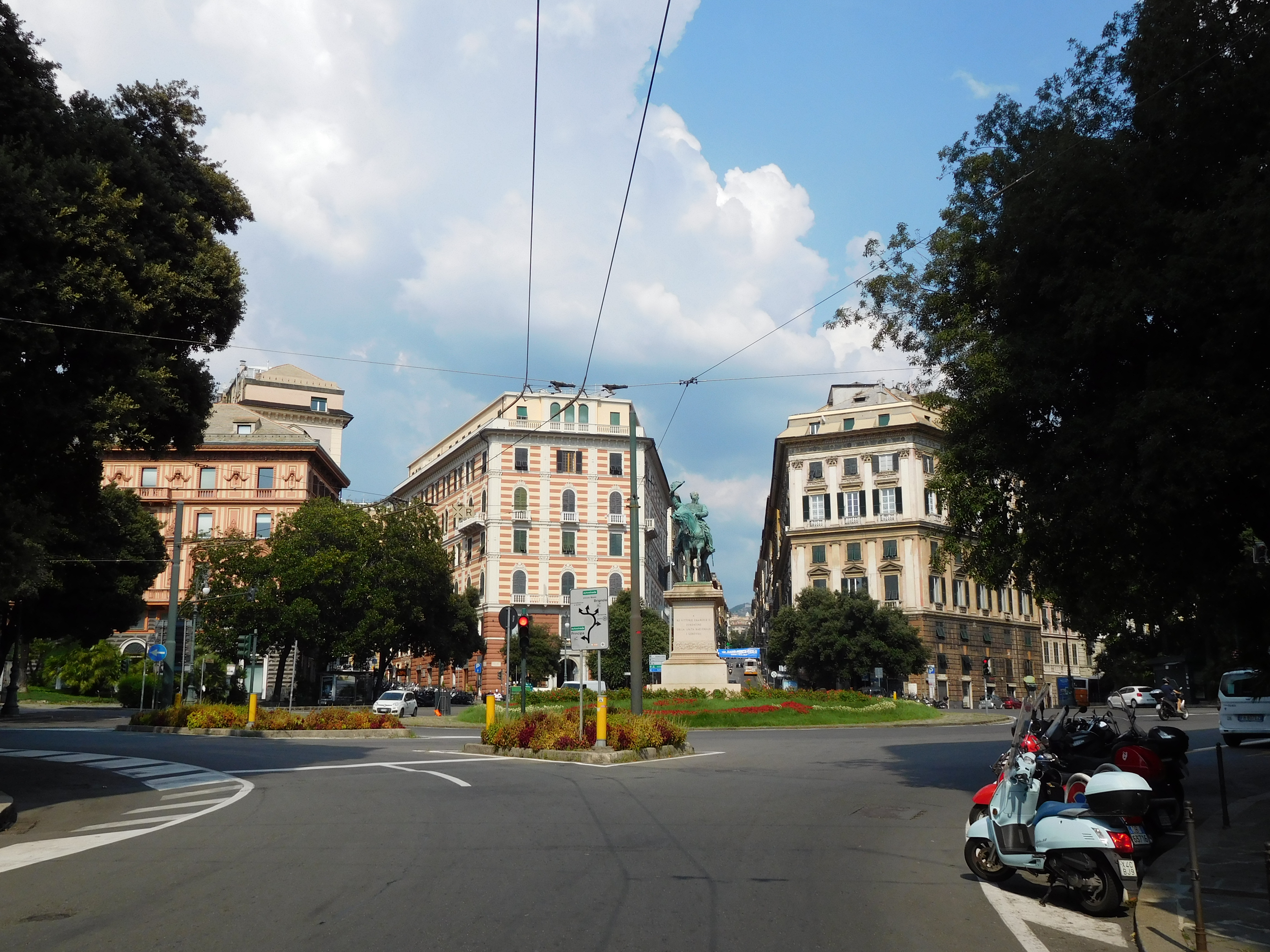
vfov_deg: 44.2
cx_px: 635
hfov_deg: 56.8
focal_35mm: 32
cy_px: 476
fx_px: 1174
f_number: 7.2
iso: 125
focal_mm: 5.7
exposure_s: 1/500
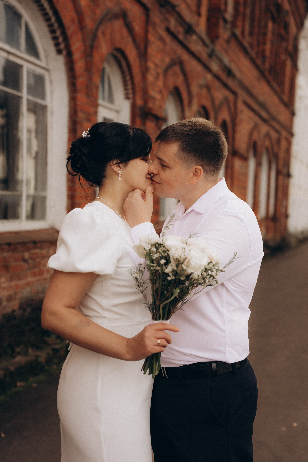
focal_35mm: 49
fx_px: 629
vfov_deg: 40.3
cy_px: 231
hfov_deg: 27.5
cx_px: 154
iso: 100
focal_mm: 49
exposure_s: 1/250
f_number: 2.8
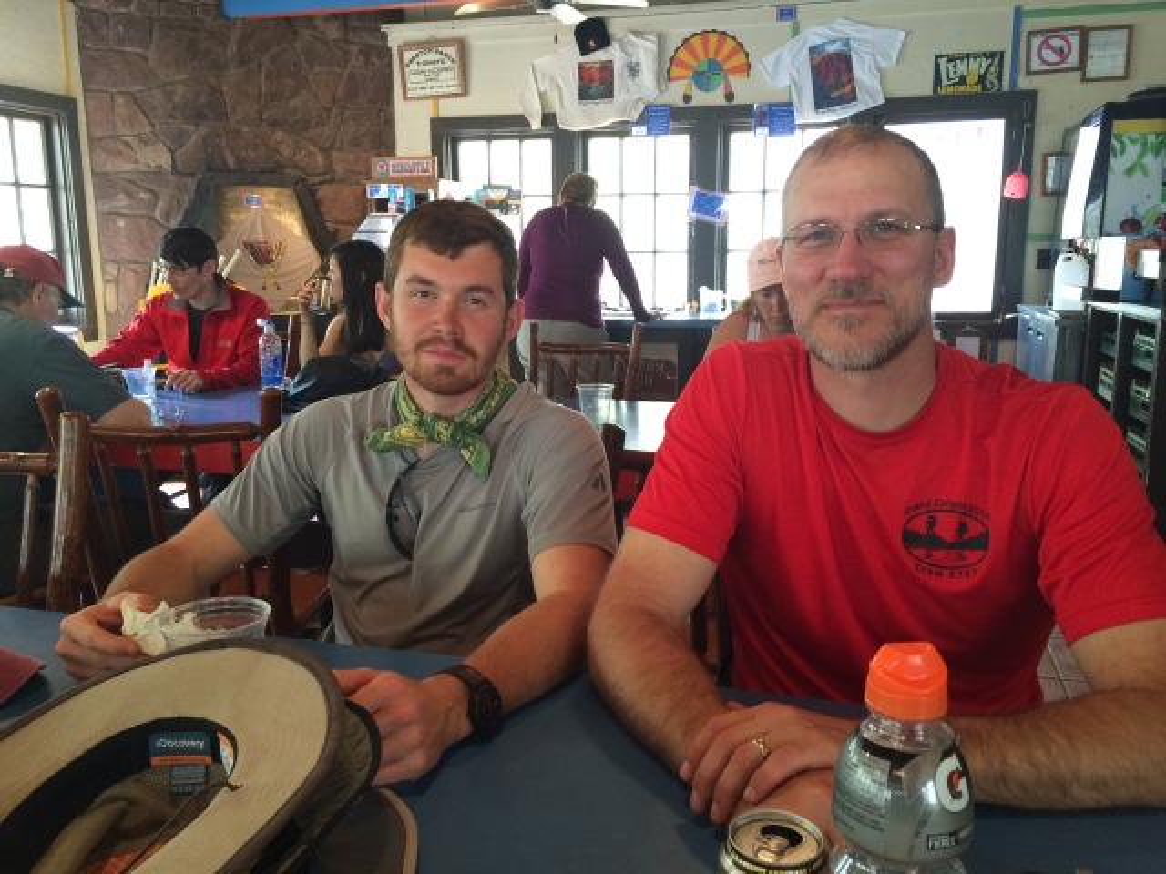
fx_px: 977
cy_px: 437
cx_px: 583
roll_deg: +1.2
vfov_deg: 48.2
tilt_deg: -11.5
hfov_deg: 61.7
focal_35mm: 29
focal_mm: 4.15
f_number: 2.2
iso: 160
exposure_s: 1/30
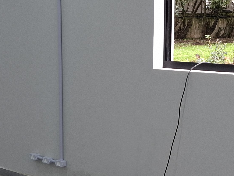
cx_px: 132
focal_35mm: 85
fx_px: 575
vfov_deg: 17.2
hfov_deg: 23.0
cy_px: 145
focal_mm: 5.54
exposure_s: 1/120
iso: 80
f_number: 1.8
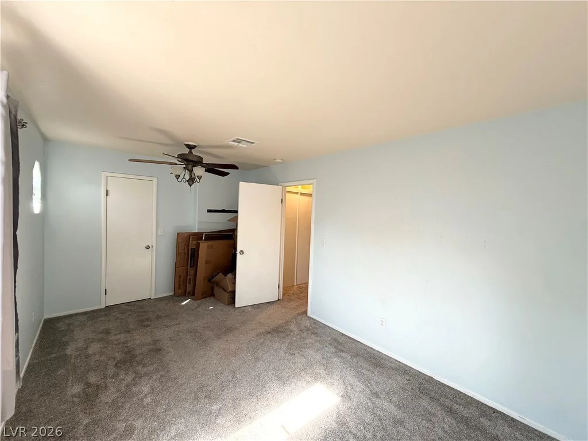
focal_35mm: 14
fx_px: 238
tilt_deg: -1.2
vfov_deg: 85.7
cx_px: 294
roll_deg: -1.8
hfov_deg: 102.1
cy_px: 220
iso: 125
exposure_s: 1/99
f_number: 2.2
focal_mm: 2.22
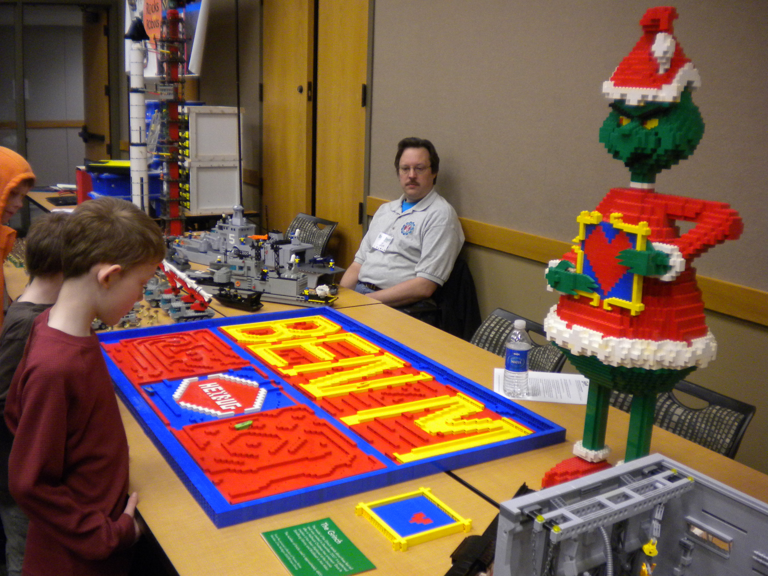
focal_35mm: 35
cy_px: 288
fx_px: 777
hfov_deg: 52.6
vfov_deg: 40.7
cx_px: 384
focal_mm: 6.3
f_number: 3.1
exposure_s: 1/55.2
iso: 322
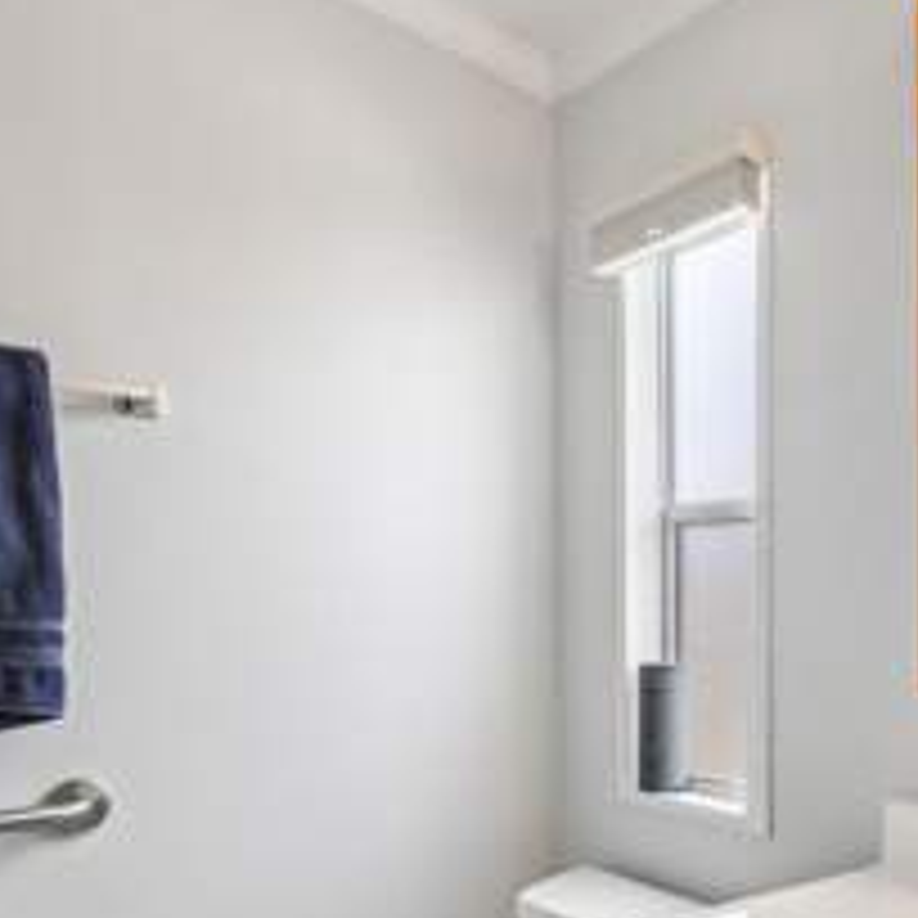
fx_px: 1020
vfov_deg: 47.9
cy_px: 587
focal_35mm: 34
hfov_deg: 46.9
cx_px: 675
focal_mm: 17
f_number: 8
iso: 400
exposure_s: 1/60
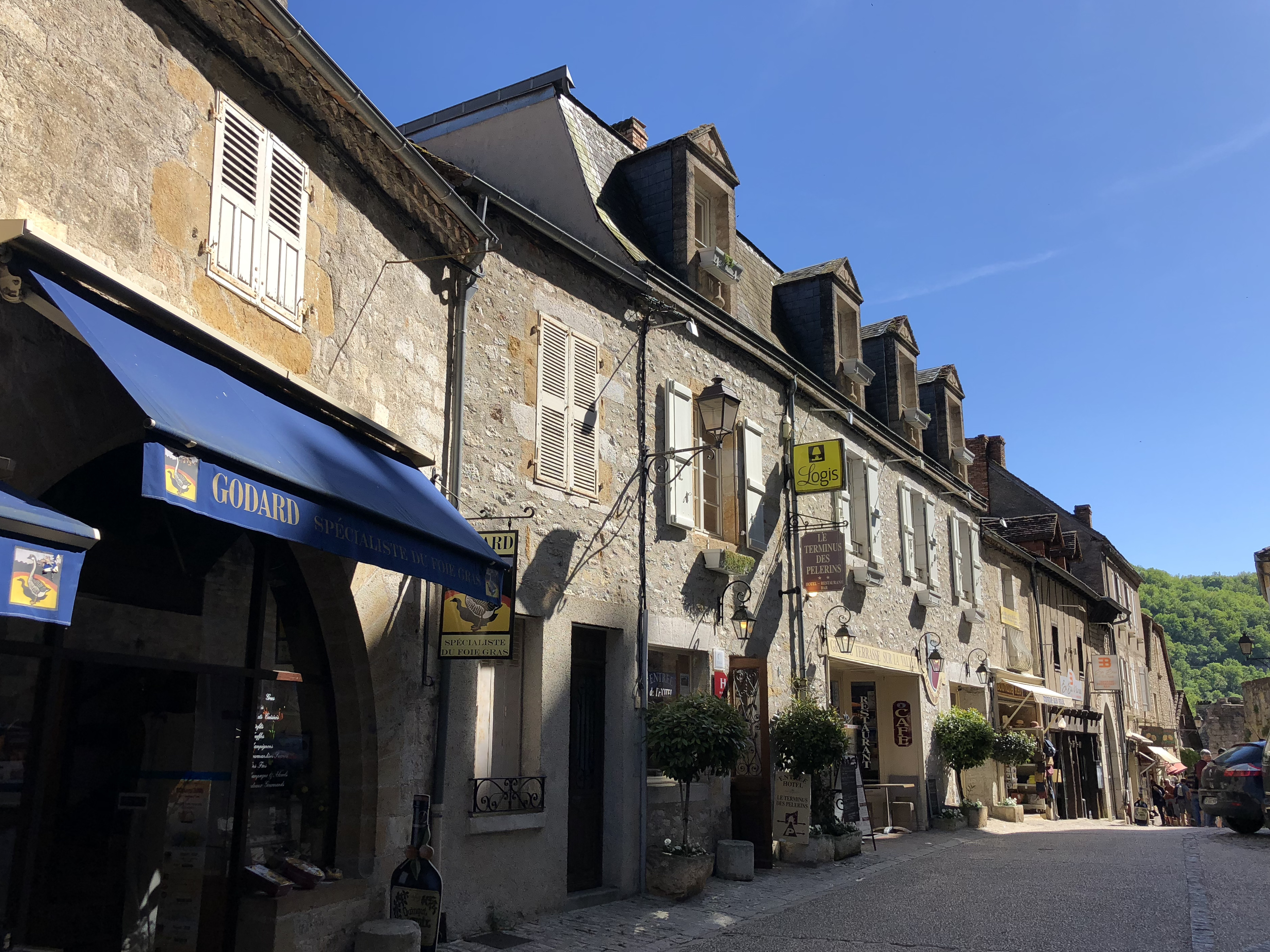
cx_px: 595
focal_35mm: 30
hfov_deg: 59.9
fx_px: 1101
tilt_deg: +14.7
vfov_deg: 46.8
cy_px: 482
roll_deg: +0.1
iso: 20
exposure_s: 1/1412
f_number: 1.8
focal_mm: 4
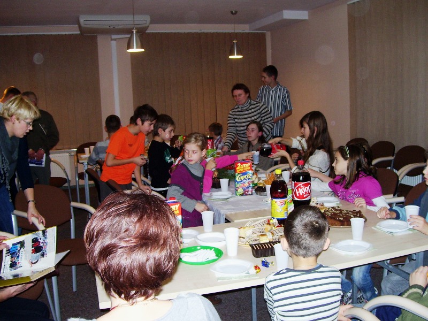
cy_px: 160
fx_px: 445
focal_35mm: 36
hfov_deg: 51.4
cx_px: 214
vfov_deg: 39.7
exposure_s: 1/60
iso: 125
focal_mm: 6
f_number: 2.7
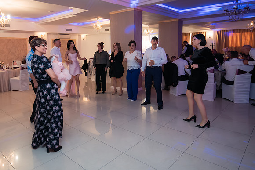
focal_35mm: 25
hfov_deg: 71.0
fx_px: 175
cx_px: 97
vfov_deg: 51.3
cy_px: 65
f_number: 2.8
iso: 1600
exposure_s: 1/200
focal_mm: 20
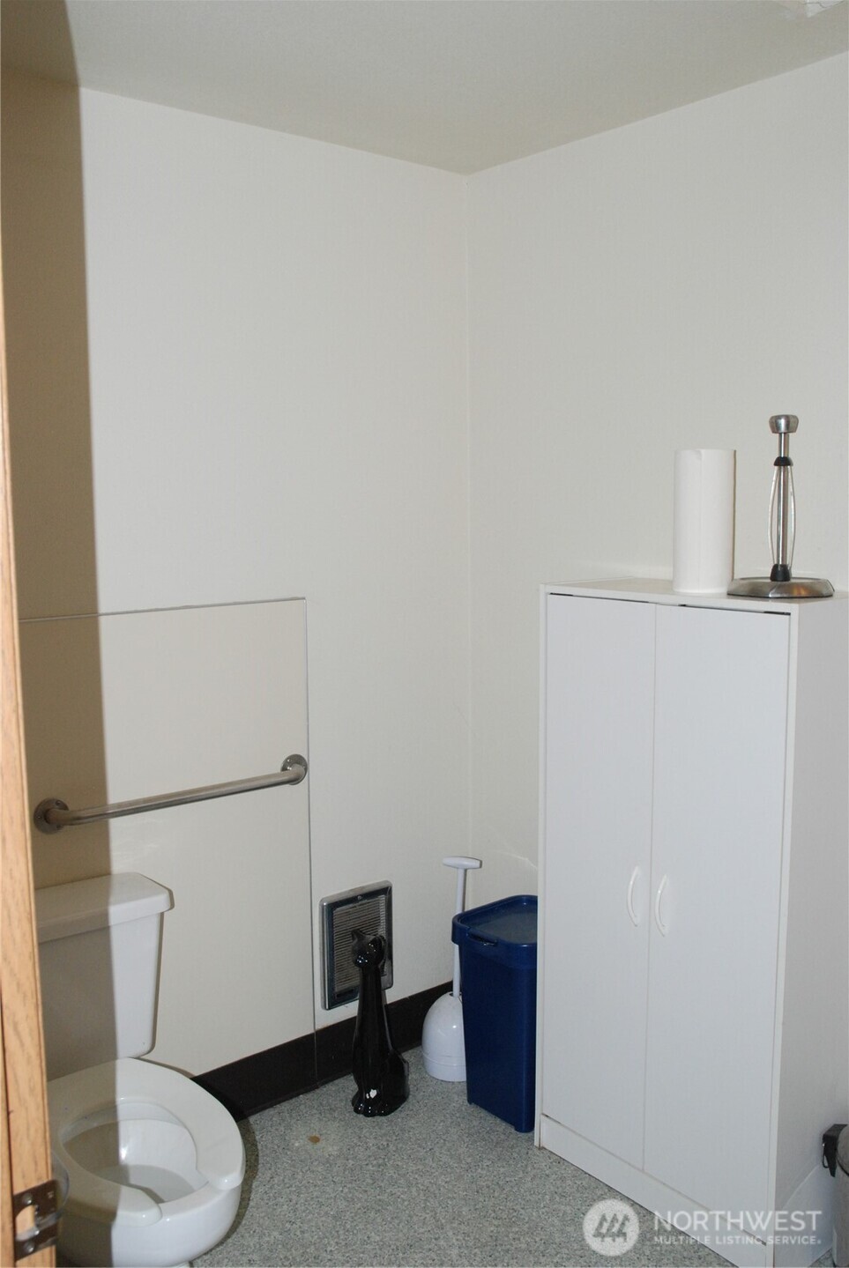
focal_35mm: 33
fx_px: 1164
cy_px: 634
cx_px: 424
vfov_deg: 57.2
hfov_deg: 40.1
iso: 800
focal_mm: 22
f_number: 8
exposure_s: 1/160
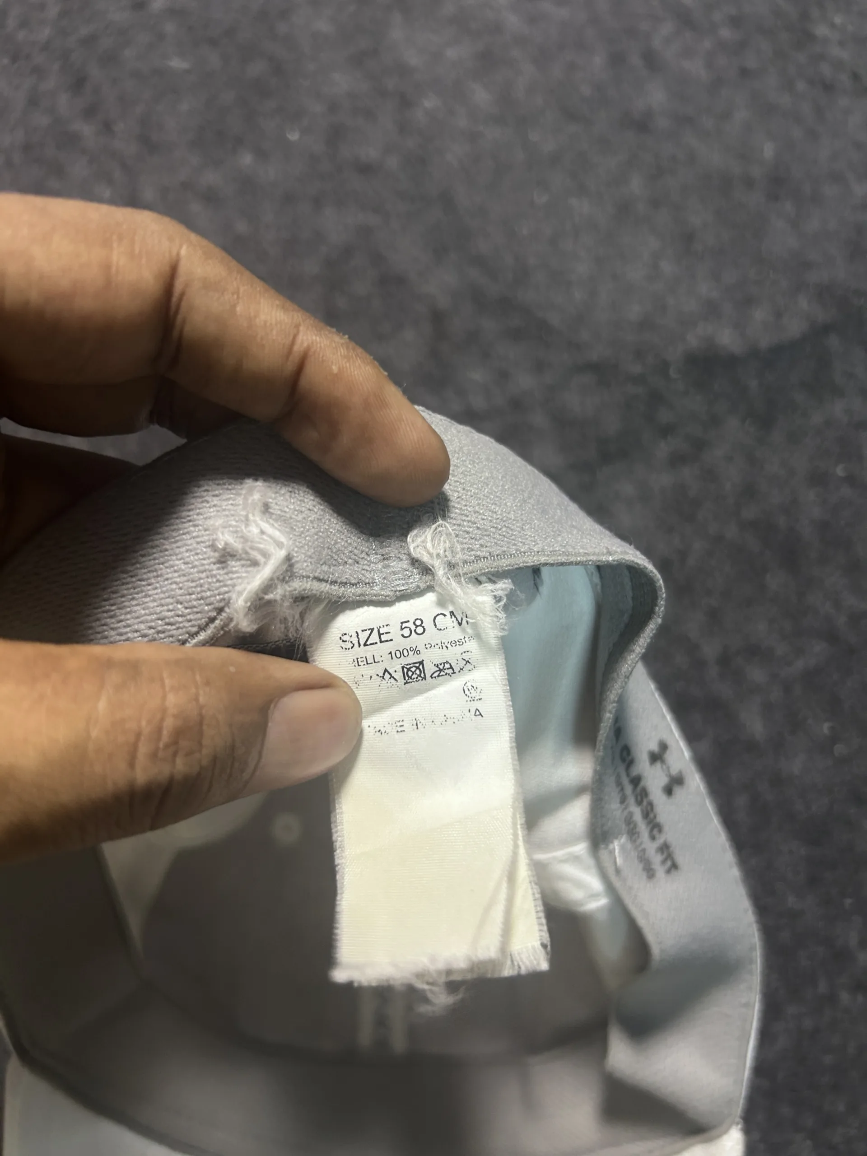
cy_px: 578
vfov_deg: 67.3
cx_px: 434
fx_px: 868
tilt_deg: -62.5
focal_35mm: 26
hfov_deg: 53.1
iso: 125
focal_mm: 5.7
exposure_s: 1/50
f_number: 1.5
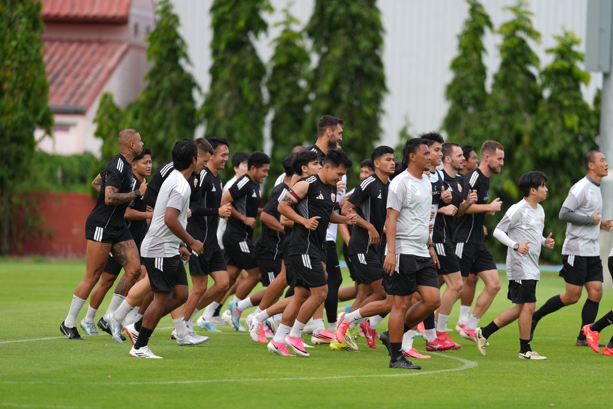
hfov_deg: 6.9
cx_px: 306
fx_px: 5109
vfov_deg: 4.6
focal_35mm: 300
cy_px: 204
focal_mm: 300
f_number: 2.8
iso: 125
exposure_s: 1/640
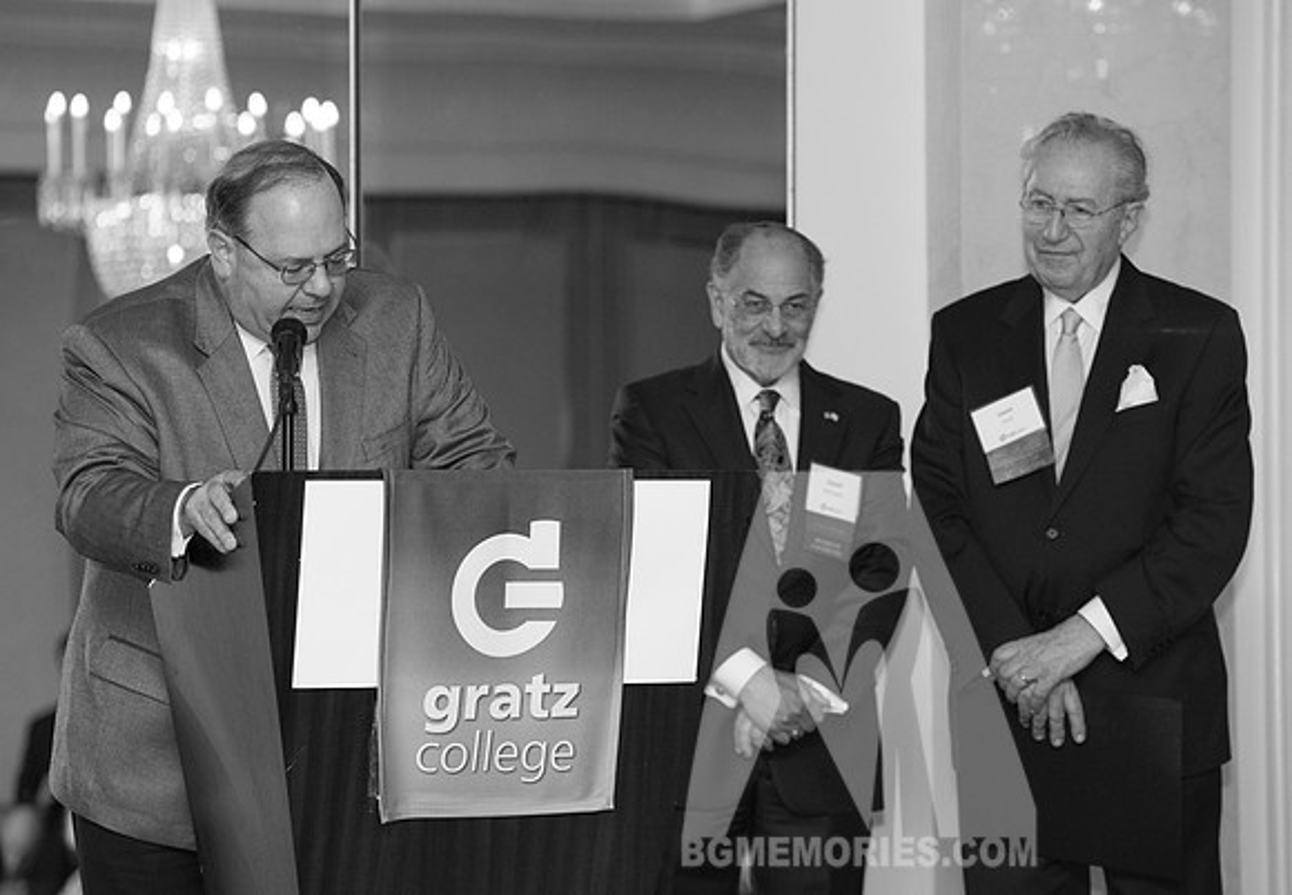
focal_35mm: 187
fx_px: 6796
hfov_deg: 10.9
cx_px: 612
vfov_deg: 7.5
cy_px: 426
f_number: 5.6
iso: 1600
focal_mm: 160
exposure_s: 1/125
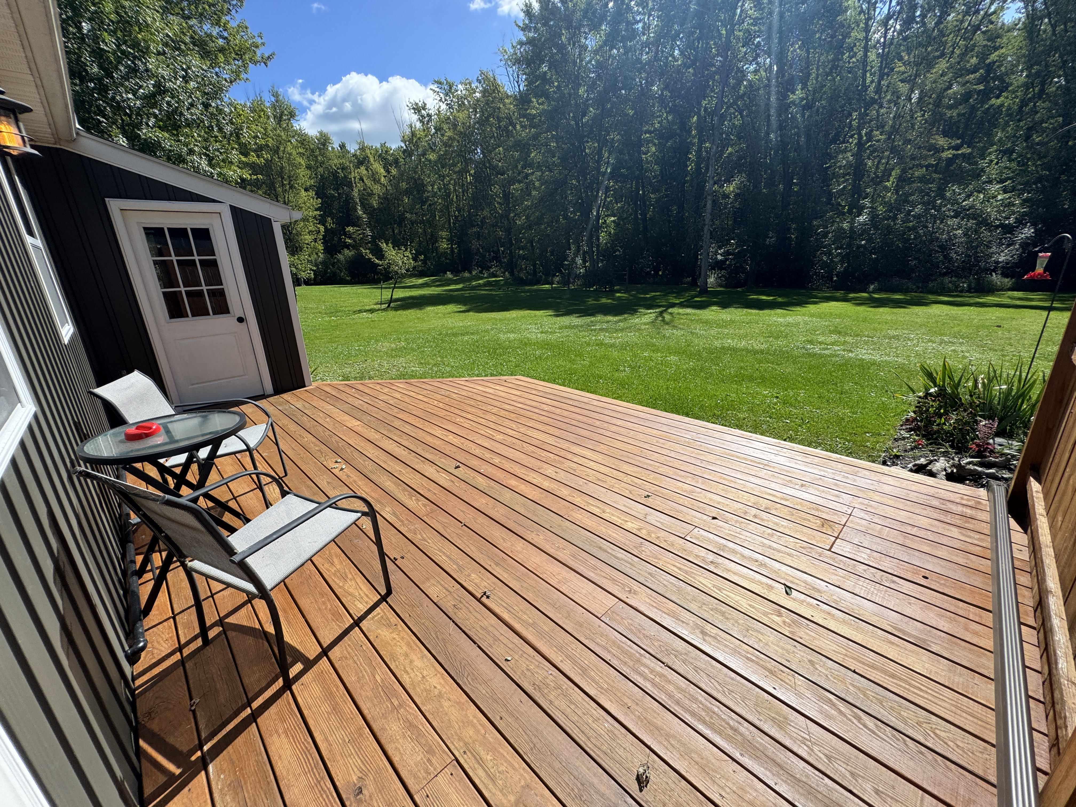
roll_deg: +1.5
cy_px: 404
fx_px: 435
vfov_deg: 85.7
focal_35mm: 14
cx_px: 538
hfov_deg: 102.1
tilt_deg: -19.0
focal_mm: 2.22
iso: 50
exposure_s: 1/2273
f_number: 2.2
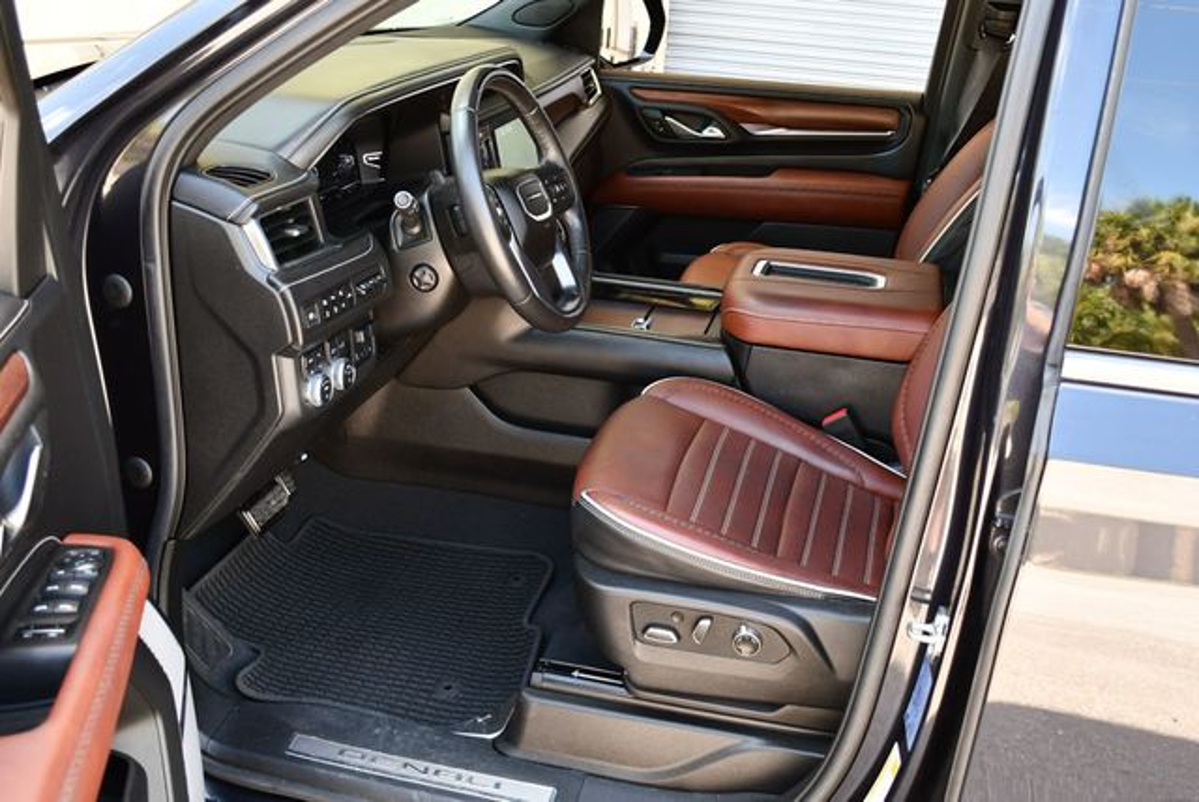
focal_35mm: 36
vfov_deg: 36.9
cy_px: 401
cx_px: 600
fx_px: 1200
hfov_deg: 53.1
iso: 640
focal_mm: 18
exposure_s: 1/250
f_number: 3.5
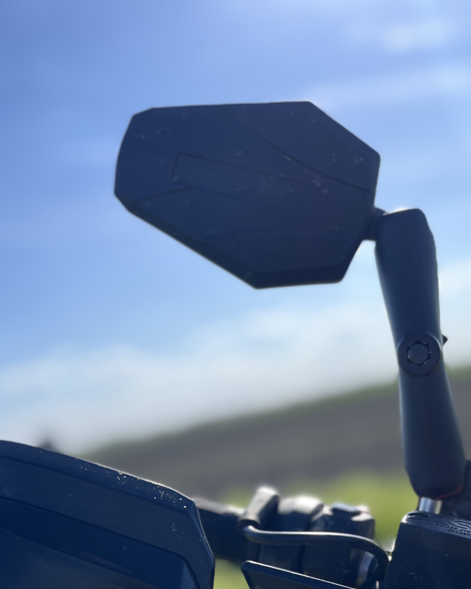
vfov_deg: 40.6
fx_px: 749
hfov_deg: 34.8
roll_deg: +13.0
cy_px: 496
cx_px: 189
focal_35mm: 43
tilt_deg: -5.2
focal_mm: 5.1
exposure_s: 1/1294
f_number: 1.6
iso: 50
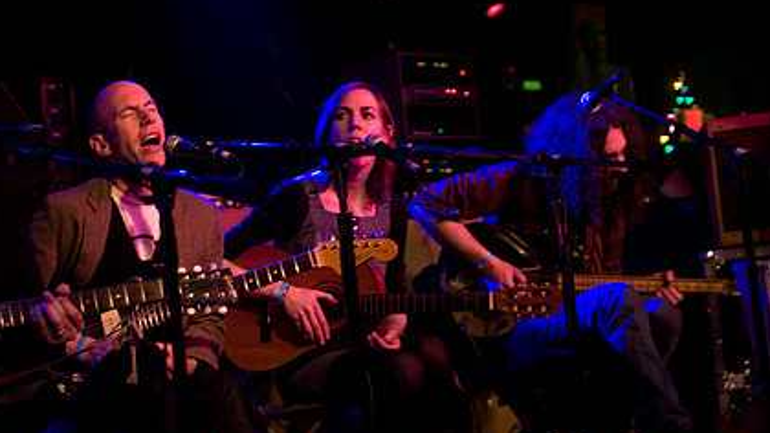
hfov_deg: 32.3
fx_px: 1327
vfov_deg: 18.5
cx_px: 315
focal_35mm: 65
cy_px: 195
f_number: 1.6
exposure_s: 1/60
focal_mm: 30
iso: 1000
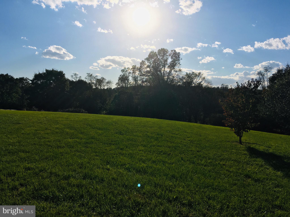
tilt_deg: -3.1
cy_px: 108
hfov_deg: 61.7
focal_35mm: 29
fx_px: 243
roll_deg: -0.8
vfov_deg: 48.2
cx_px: 145
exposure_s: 1/5128
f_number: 2.2
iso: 25
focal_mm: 4.15
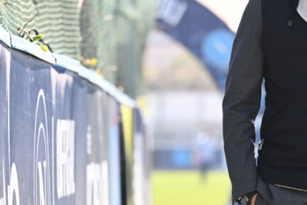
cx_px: 359
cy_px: 37
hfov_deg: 5.9
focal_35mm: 346
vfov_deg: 4.0
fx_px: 2950
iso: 500
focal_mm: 145
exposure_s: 1/1250
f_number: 4
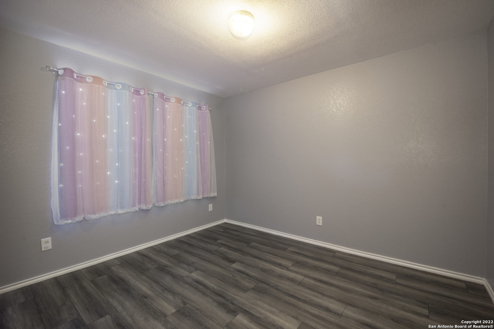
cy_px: 164
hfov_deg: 100.4
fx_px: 206
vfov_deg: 77.4
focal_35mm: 15
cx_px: 247
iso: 320
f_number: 8
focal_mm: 15
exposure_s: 1/60
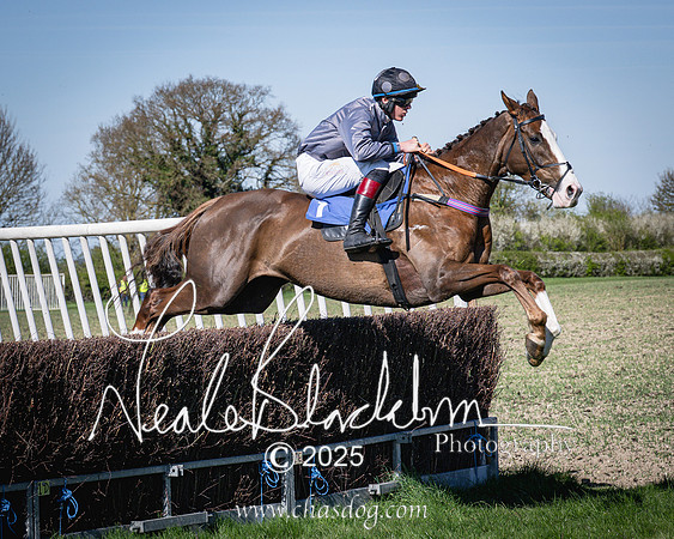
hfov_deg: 12.3
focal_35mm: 156
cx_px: 290
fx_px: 3119
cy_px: 218
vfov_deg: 9.9
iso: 200
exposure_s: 1/1600
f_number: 5
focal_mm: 70
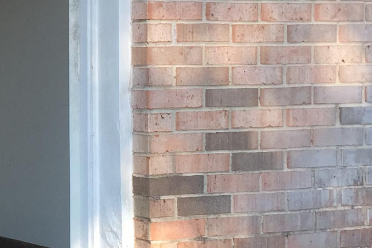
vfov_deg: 12.3
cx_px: -186
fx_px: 1147
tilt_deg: -1.8
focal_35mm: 111
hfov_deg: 16.7
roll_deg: +0.1
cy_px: 116
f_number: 2.2
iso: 32
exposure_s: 1/166
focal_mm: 4.15
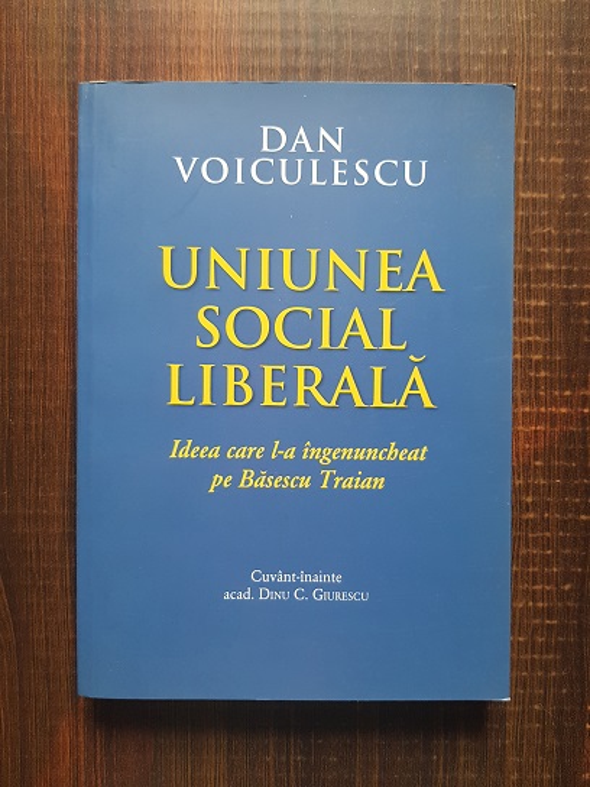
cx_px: 295
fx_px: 591
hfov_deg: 53.1
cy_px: 394
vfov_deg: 67.3
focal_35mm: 26
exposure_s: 1/60
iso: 125
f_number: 1.7
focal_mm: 4.3
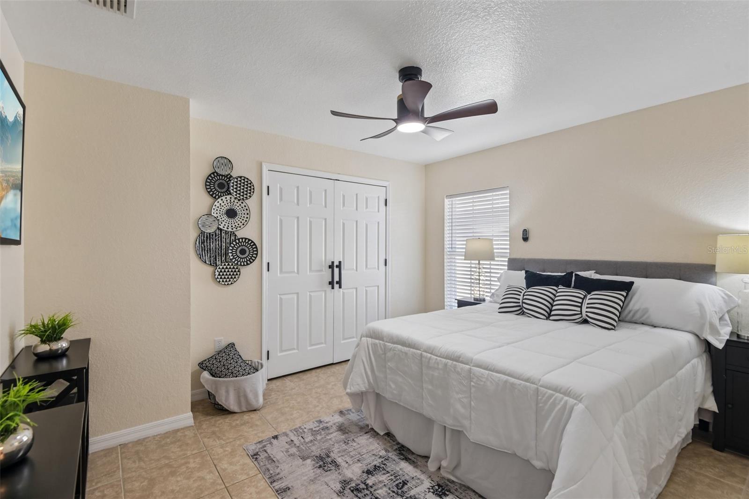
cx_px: 374
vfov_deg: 73.7
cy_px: 250
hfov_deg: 96.7
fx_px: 333
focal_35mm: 16
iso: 400
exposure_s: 1/30
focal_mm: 16
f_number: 8
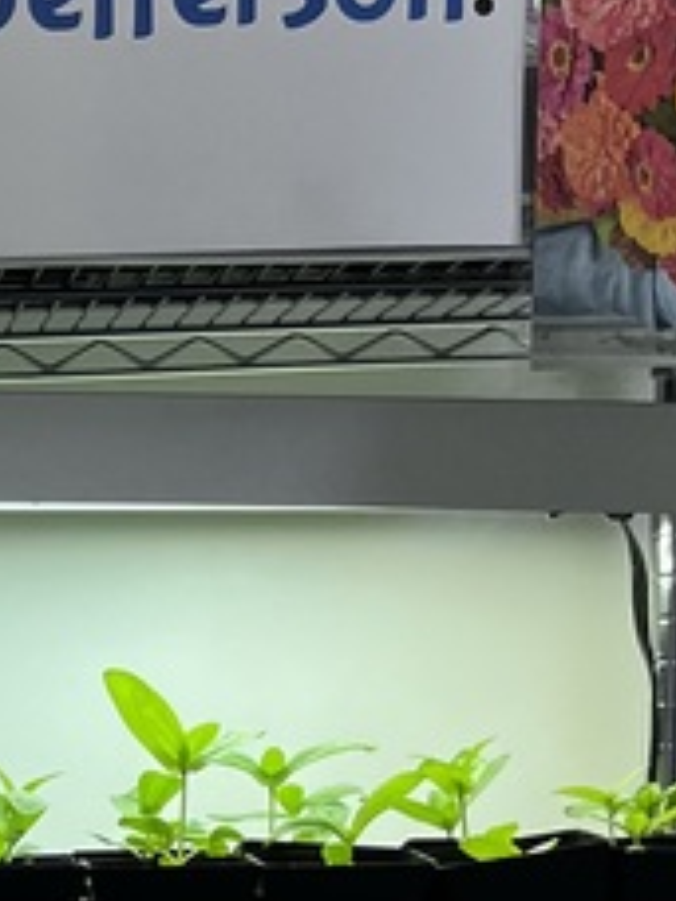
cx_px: -265
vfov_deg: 15.9
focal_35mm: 117
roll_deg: +0.2
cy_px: 1197
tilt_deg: -8.0
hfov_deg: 12.2
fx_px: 3046
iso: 80
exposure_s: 1/120
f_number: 1.6
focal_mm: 5.1
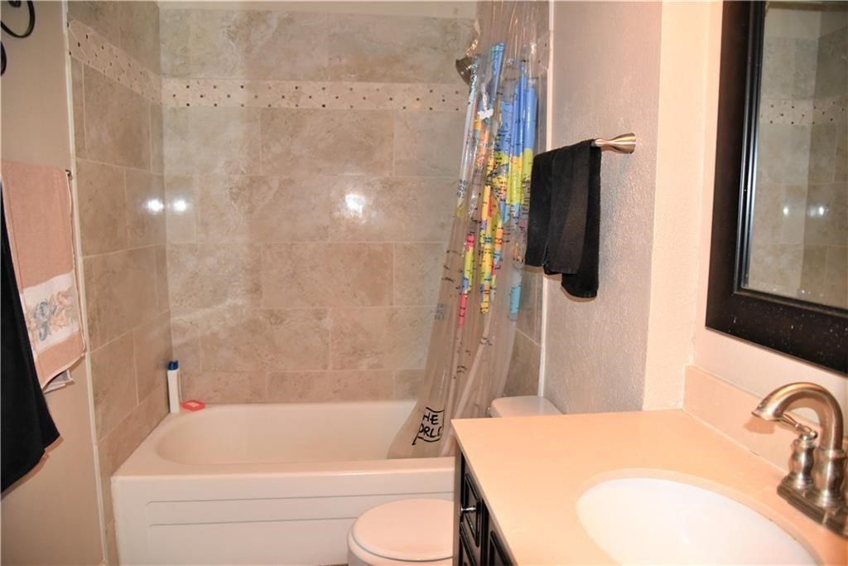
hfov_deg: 73.7
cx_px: 424
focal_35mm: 24
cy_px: 283
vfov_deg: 53.1
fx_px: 565
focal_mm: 24
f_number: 4
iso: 3200
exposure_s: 1/60
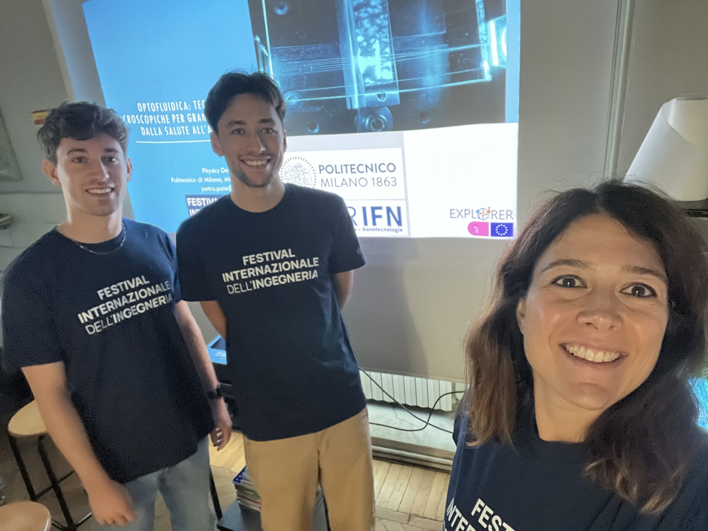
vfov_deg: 58.9
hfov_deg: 73.9
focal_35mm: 23
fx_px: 470
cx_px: 354
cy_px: 266
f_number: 2.2
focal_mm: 2.71
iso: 1600
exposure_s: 1/14
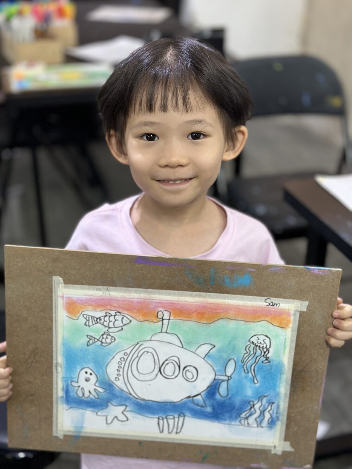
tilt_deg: -26.8
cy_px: 234
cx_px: 176
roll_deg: -1.2
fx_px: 651
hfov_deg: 30.3
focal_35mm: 48
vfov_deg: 39.7
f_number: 1.78
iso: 125
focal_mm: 6.86
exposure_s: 1/100
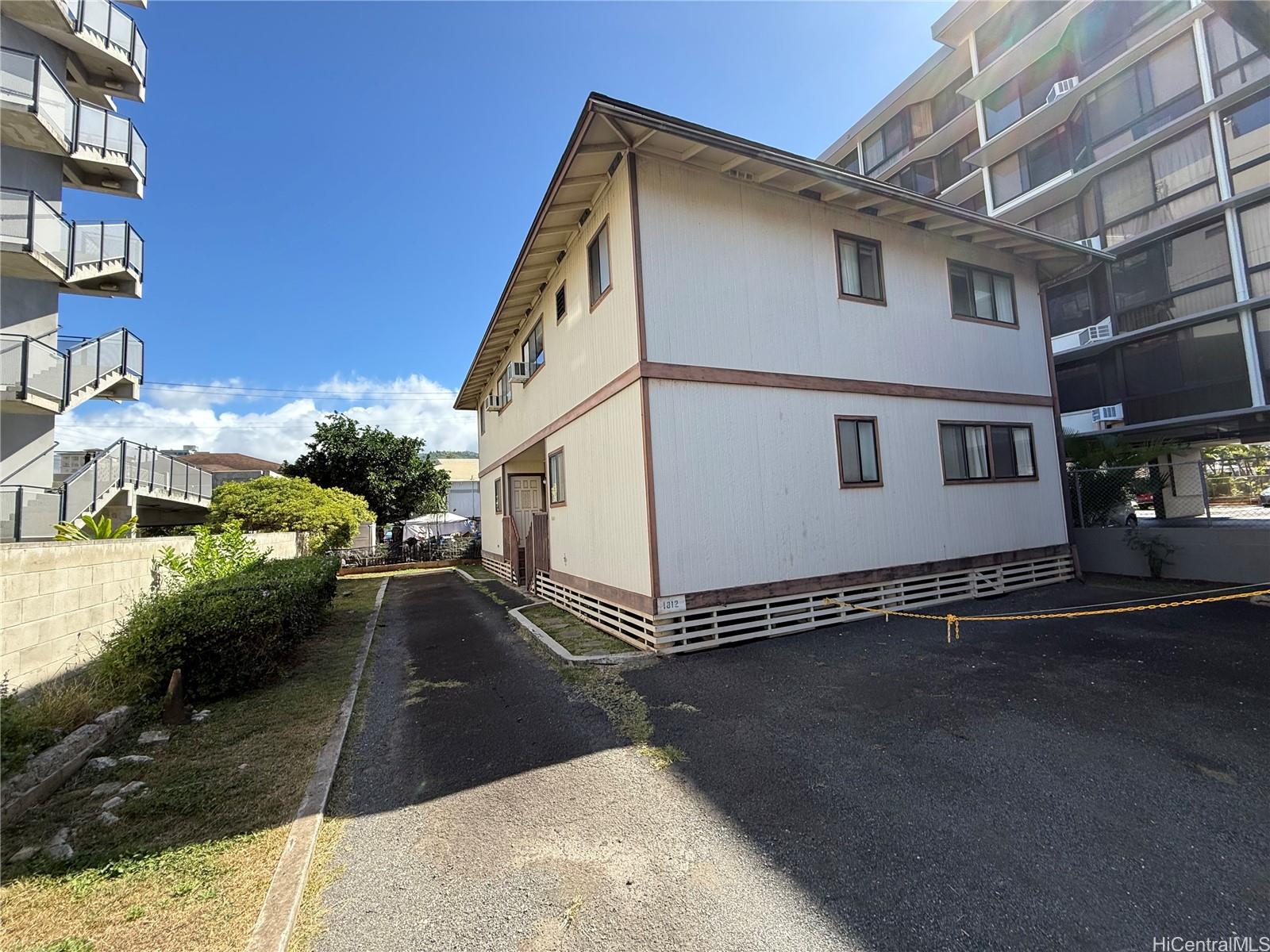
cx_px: 635
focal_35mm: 14
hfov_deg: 102.1
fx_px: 514
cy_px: 476
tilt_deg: +5.3
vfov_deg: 85.7
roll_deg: +2.0
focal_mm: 2.22
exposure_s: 1/830
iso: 64
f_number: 2.2
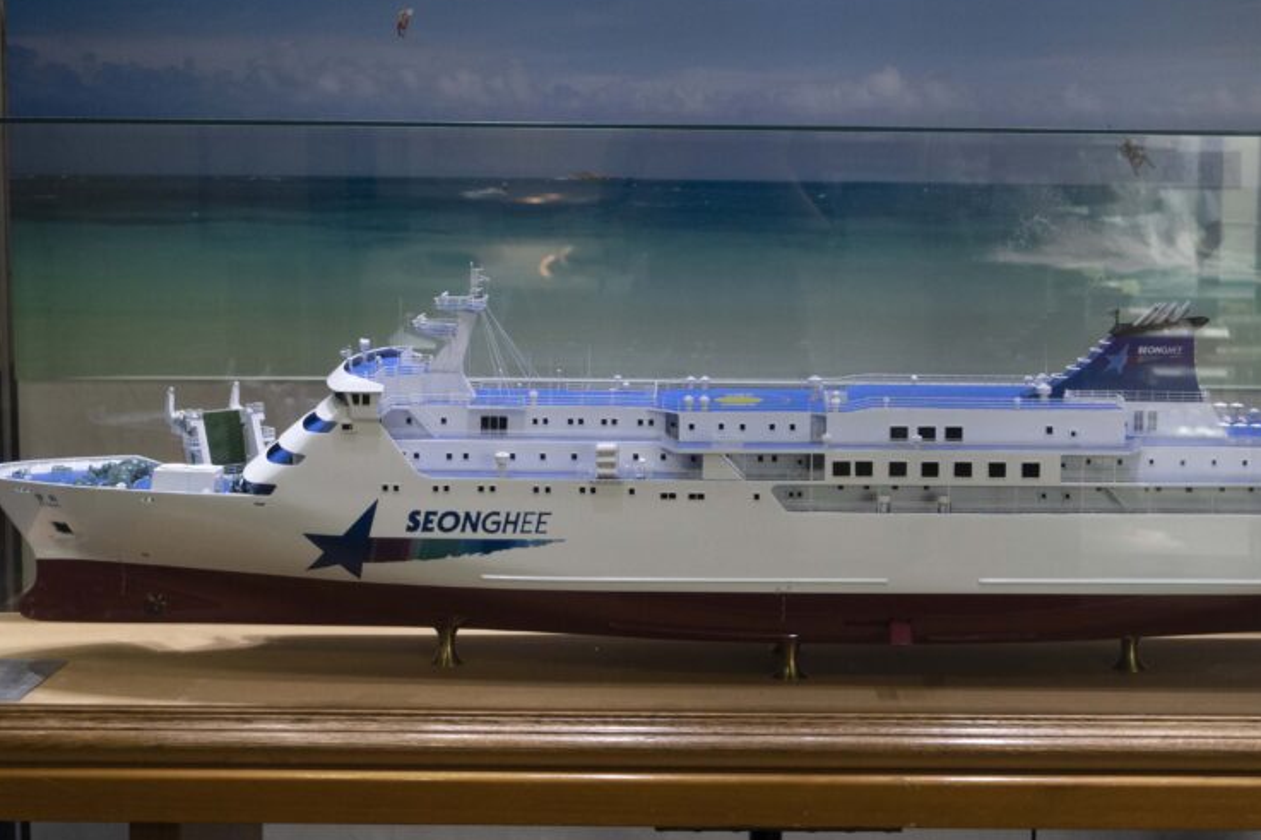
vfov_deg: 23.7
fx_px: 1996
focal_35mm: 57
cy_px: 340
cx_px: 760
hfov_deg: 34.9
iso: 4000
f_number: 5
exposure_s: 1/160
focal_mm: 41
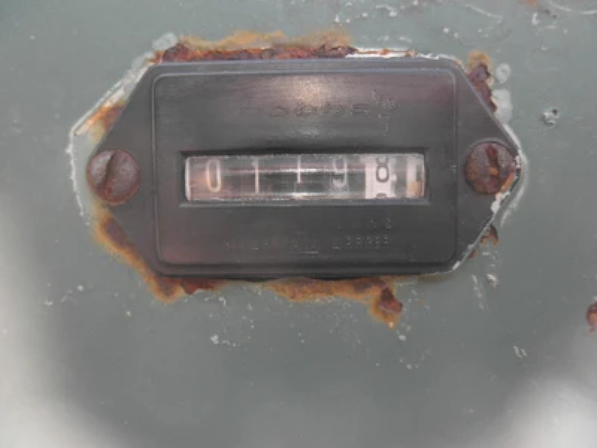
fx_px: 483
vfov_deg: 49.7
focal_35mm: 28
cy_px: 224
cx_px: 298
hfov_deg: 63.4
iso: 64
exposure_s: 1/125
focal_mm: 5
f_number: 3
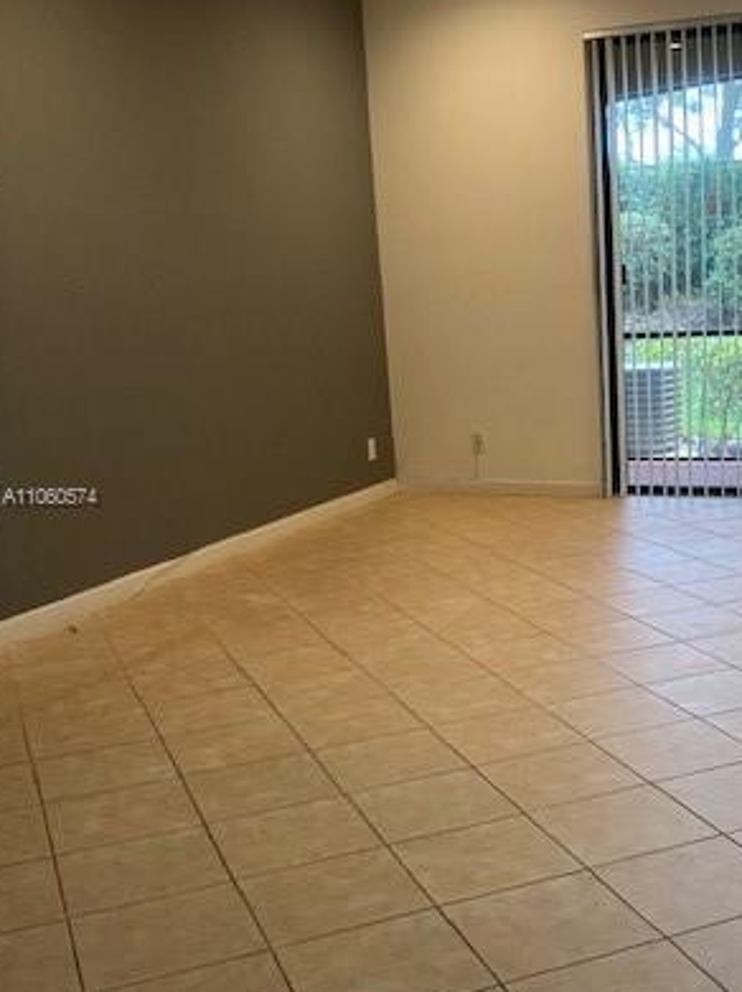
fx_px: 1316
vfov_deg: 41.3
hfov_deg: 31.0
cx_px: 551
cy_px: 499
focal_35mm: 46
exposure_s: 1/60
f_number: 1.8
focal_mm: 3.99
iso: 100
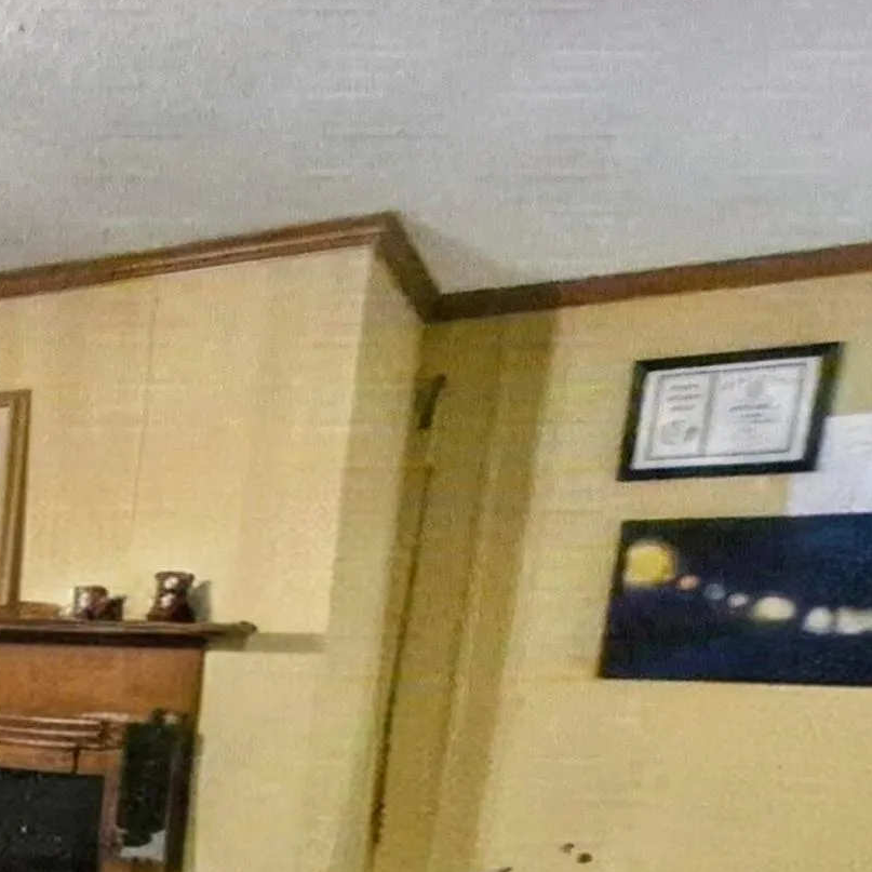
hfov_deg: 25.2
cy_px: 884
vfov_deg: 36.5
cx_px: -561
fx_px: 1168
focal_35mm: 41
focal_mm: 1.74
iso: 1600
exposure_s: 1/40
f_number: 2.2
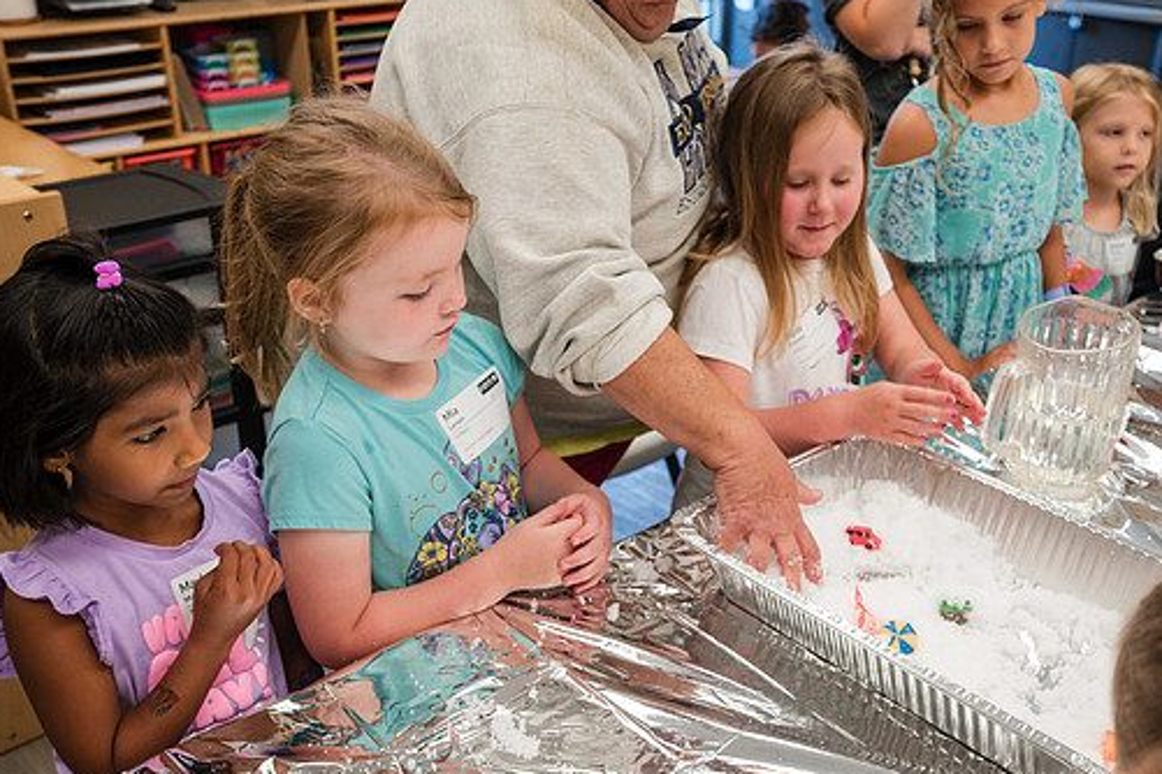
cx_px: 655
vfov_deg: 35.9
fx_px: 1194
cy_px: 421
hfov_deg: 51.7
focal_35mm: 37
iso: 900
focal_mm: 30
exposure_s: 1/125
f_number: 4
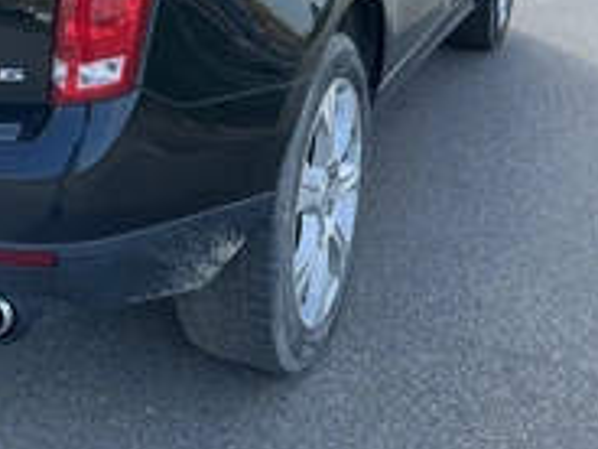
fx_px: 1054
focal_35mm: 61
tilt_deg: -9.3
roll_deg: -0.1
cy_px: -26
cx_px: 16
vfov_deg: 22.8
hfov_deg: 29.8
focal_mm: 3
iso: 25
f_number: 1.8
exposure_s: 1/500
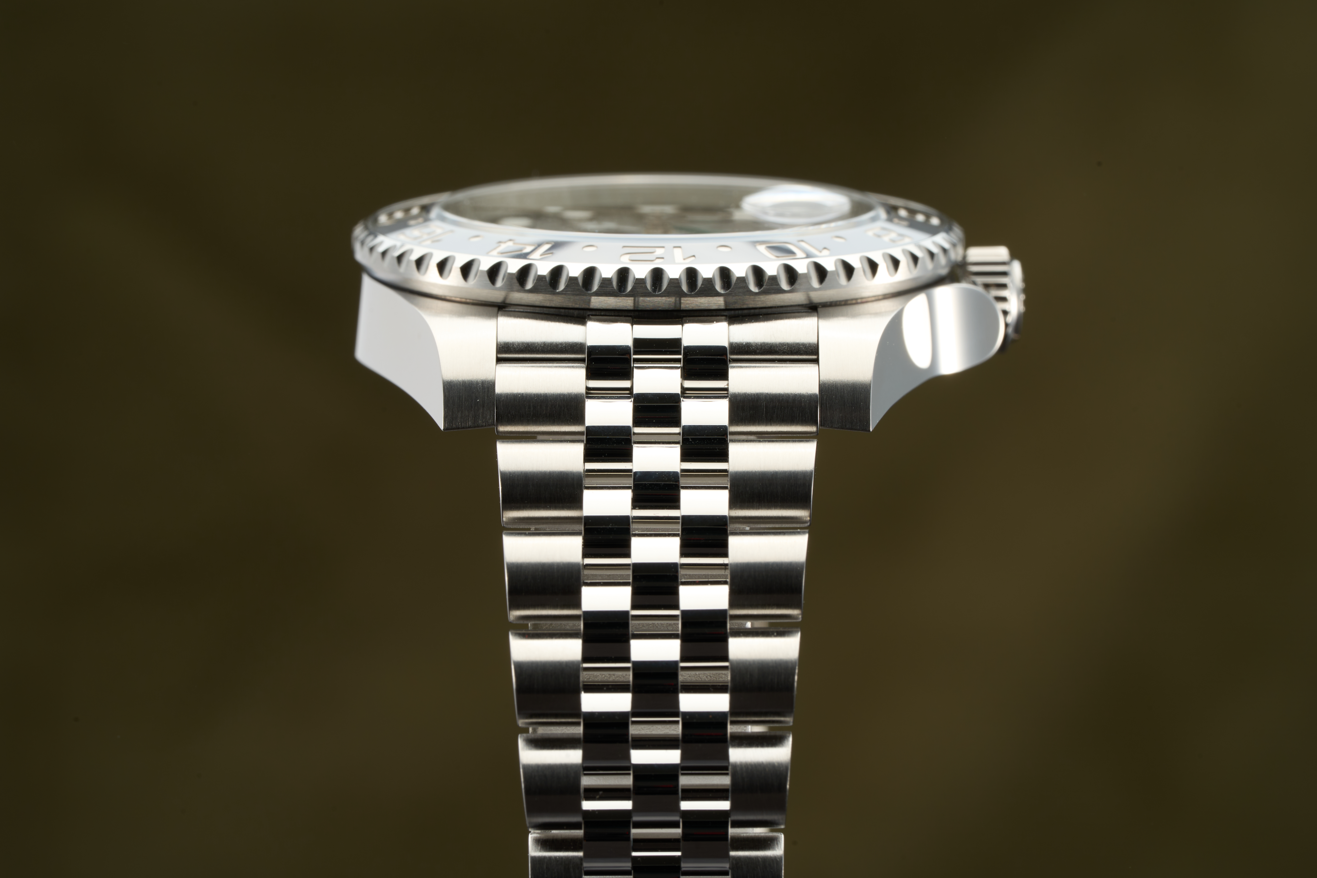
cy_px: 439
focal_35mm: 100
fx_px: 3658
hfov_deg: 20.4
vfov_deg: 13.7
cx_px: 658
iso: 125
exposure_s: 1/125
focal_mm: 100
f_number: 16
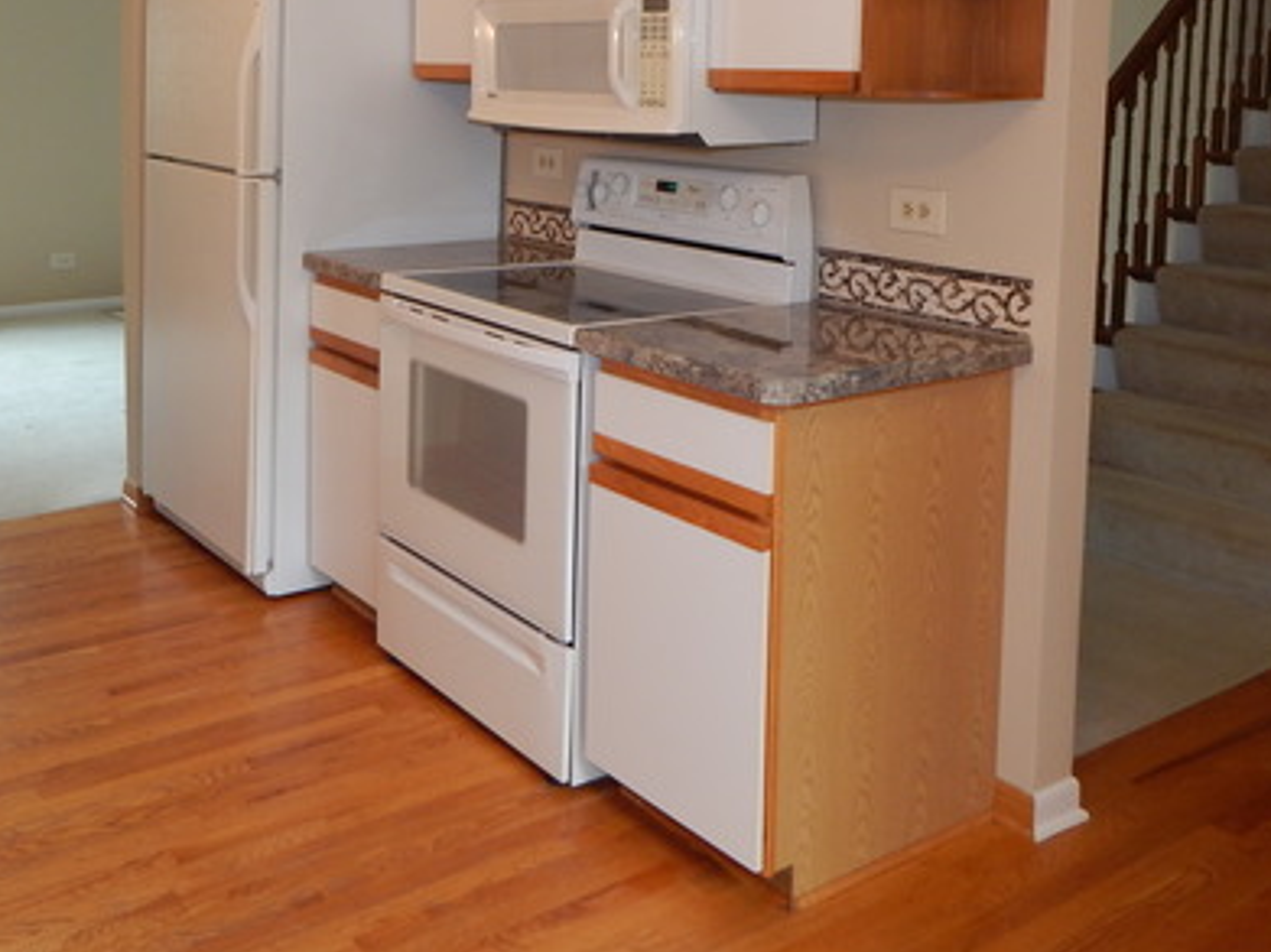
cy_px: 175
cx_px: 484
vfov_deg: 38.0
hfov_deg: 50.9
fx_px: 1321
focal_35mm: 36
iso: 140
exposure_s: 1/30
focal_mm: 4
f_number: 3
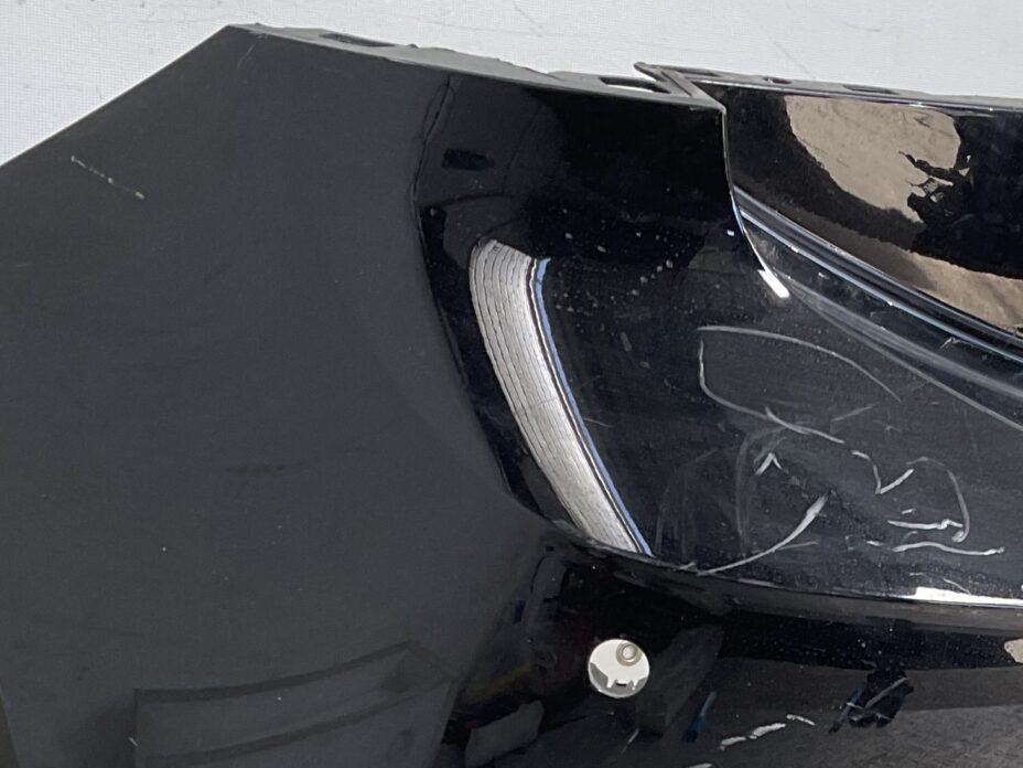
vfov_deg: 17.9
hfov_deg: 23.7
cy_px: 785
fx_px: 2364
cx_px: 952
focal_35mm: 80
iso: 16
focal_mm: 3
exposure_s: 1/127
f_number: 1.8
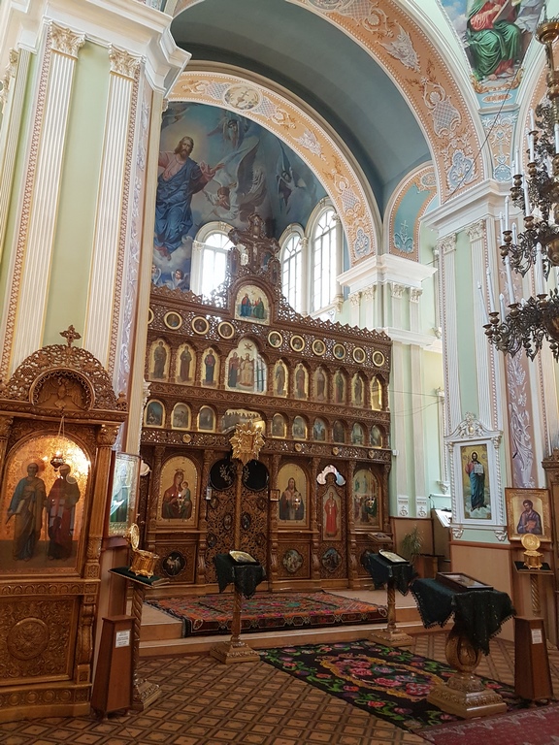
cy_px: 372
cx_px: 280
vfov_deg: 67.3
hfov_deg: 53.1
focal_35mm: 26
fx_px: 560
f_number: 1.7
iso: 200
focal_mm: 4.2
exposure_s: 1/20
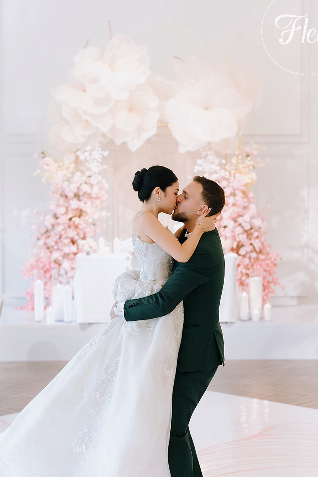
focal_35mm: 63
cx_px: 165
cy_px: 275
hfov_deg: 21.6
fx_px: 835
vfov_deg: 31.8
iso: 2500
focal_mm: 50
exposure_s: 1/250
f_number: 2
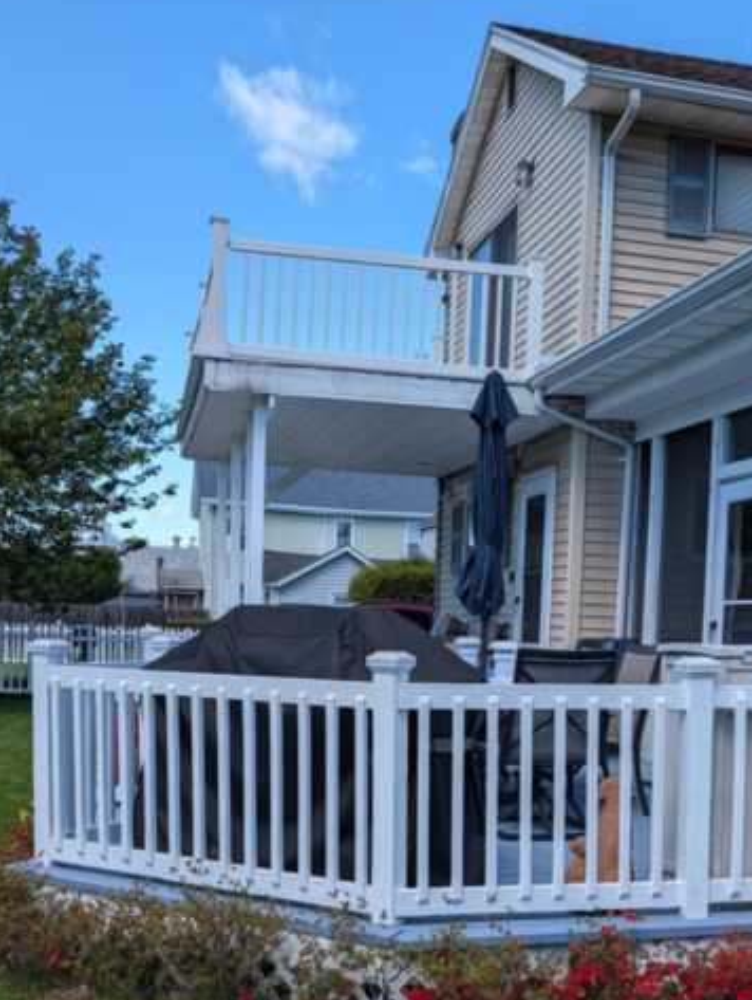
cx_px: 435
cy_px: 681
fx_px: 1127
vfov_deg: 46.9
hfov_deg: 36.8
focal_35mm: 39
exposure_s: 1/529
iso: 21
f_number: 1.68
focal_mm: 6.9
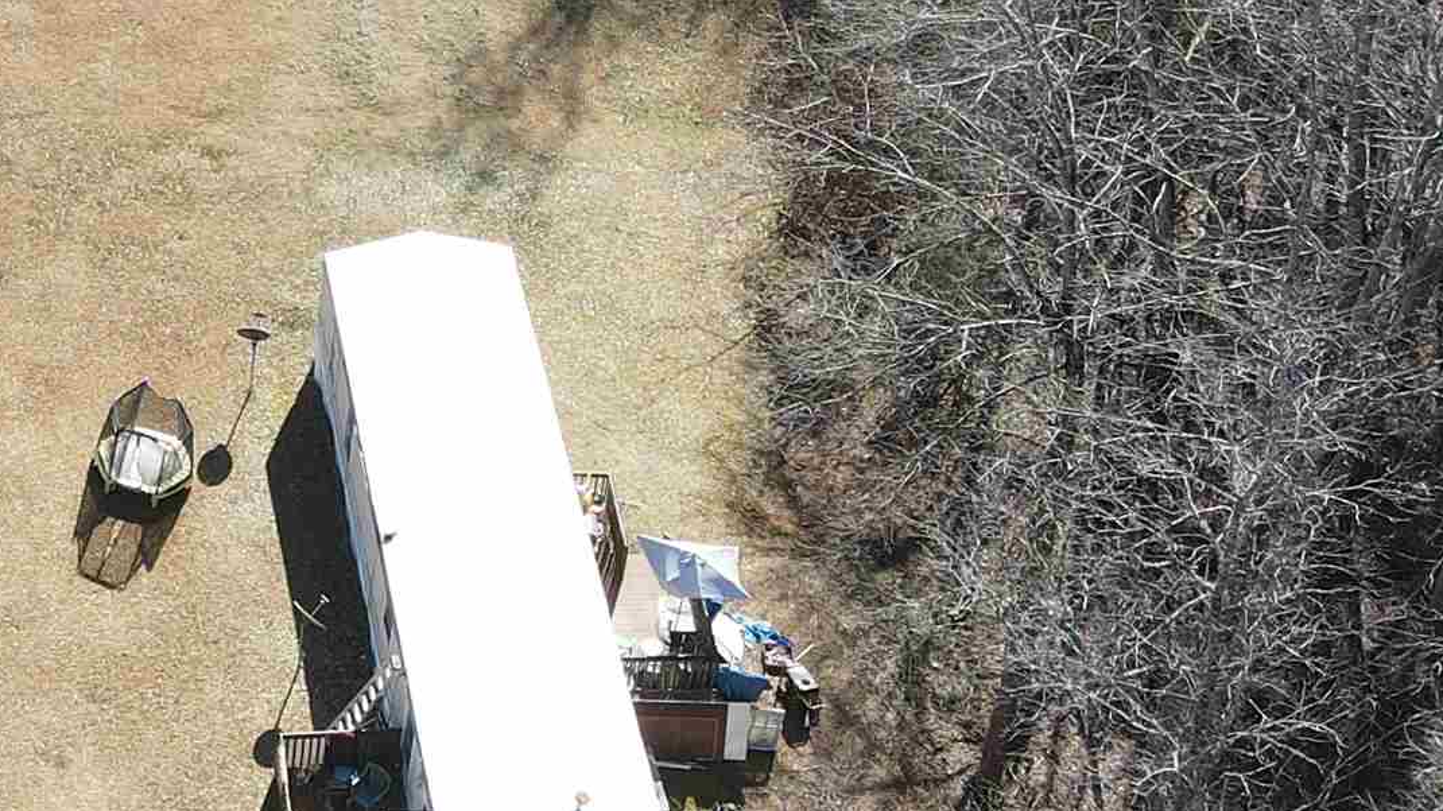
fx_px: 2869
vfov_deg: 16.1
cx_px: -74
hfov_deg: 26.4
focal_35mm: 75
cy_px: 344
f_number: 2.8
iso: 100
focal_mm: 4.5
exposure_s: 1/200
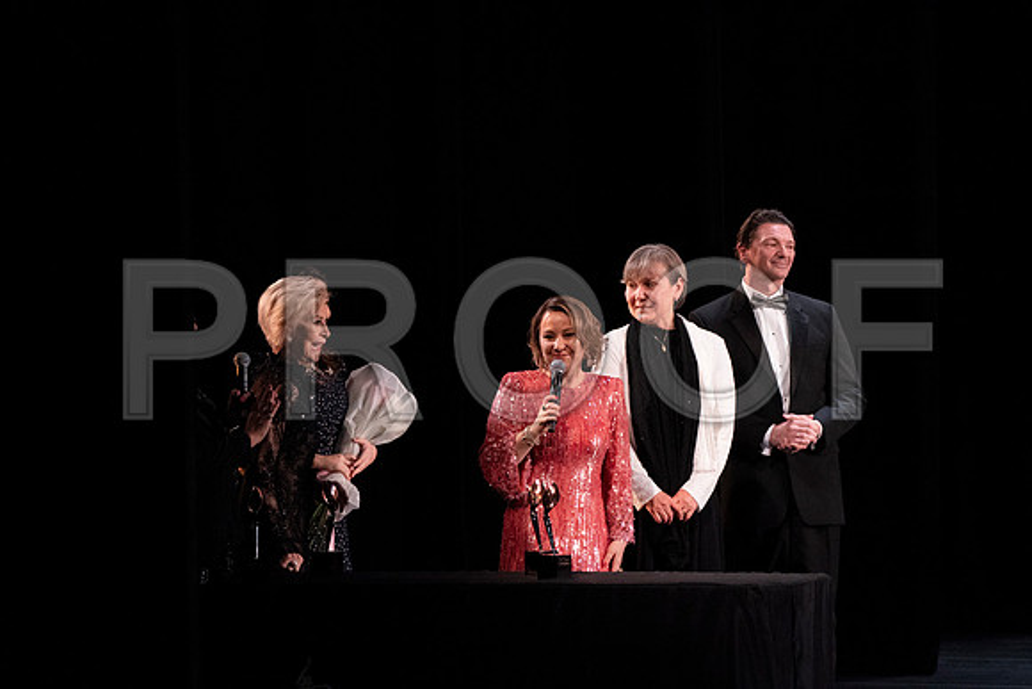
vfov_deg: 3.4
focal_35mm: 400
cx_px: 516
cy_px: 344
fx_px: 11469
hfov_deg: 5.2
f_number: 8
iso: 12800
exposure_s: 1/320
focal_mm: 400
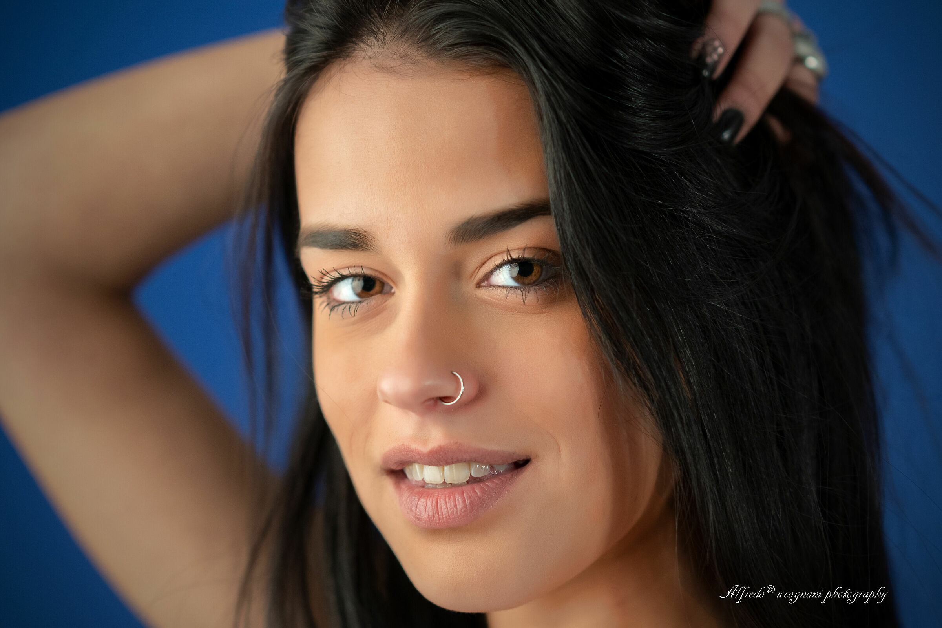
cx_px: 471
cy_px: 314
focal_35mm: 127
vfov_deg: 10.8
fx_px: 3323
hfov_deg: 16.1
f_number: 1.8
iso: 800
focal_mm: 85
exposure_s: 1/160
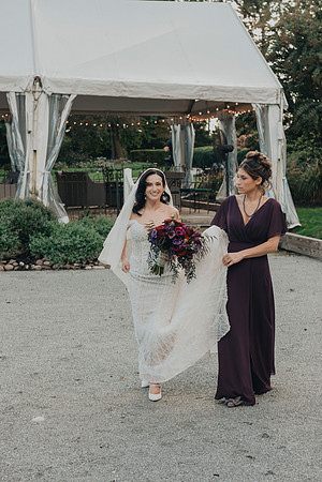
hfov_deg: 19.5
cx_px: 161
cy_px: 241
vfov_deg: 28.8
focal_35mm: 70
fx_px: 939
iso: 500
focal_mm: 70
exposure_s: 1/200
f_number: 5.6
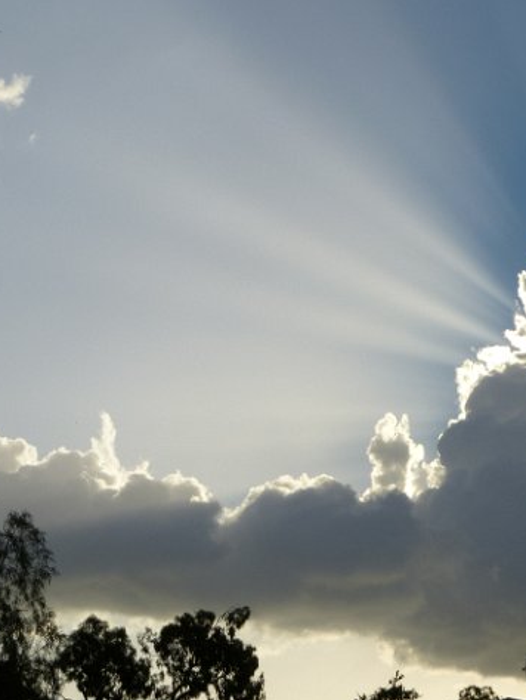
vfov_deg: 16.4
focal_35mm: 120
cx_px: 312
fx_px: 2429
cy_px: 352
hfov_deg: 12.4
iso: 100
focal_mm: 16
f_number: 4.9
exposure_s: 1/2000
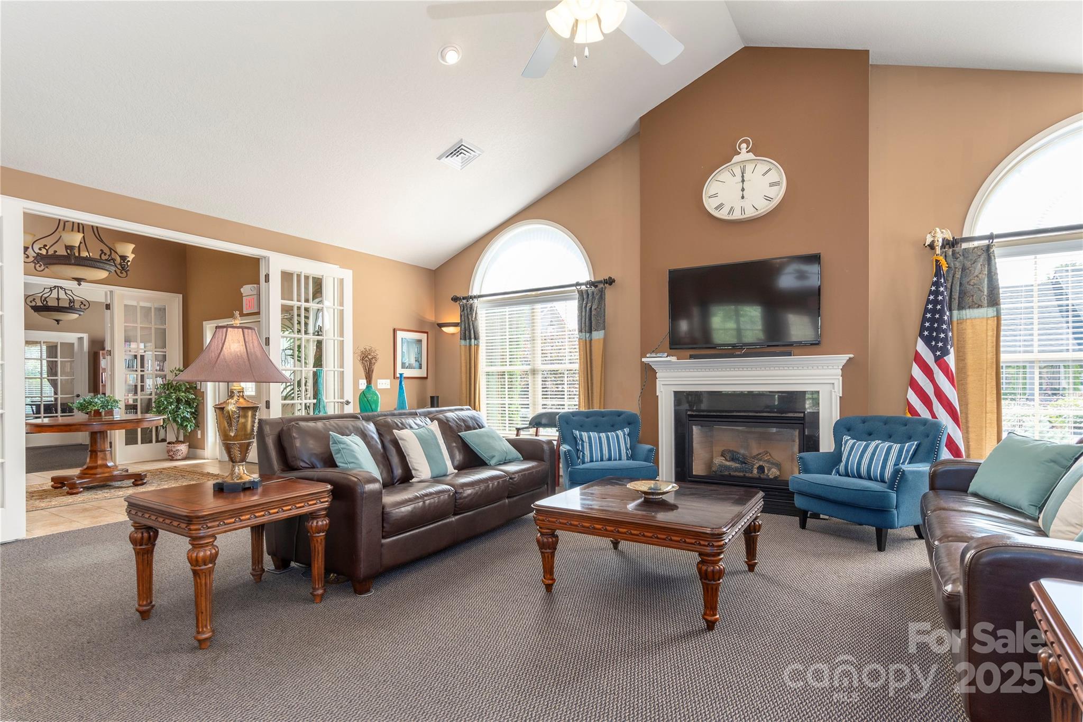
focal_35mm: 17
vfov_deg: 70.4
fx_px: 511
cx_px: 542
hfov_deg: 93.3
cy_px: 361
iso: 320
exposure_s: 1/100
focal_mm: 17
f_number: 7.1
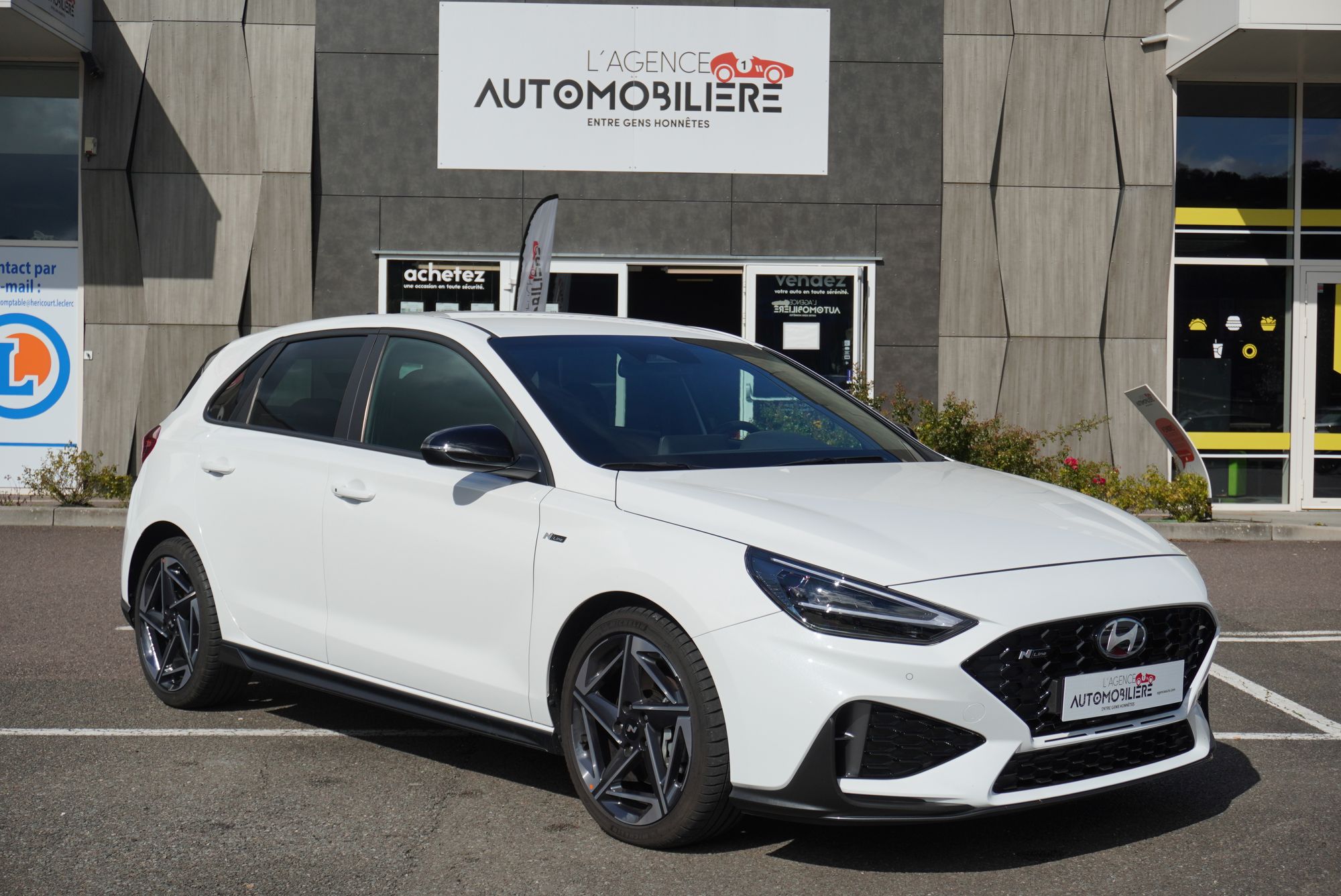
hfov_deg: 41.1
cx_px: 670
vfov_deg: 28.1
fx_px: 1789
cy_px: 448
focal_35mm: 48
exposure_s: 1/800
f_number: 5.6
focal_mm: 32
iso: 100
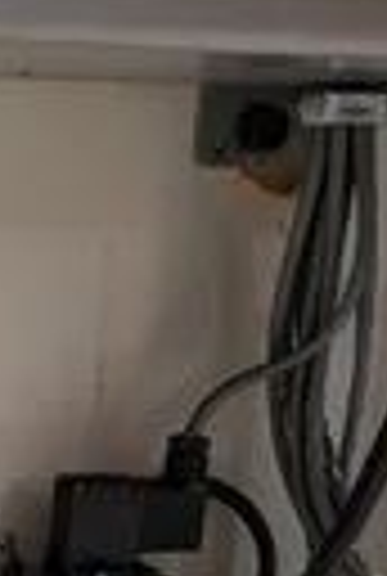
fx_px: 1299
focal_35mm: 81
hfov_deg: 16.2
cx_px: -81
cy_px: 832
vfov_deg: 21.5
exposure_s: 1/40
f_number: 1.89
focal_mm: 5.43
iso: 264
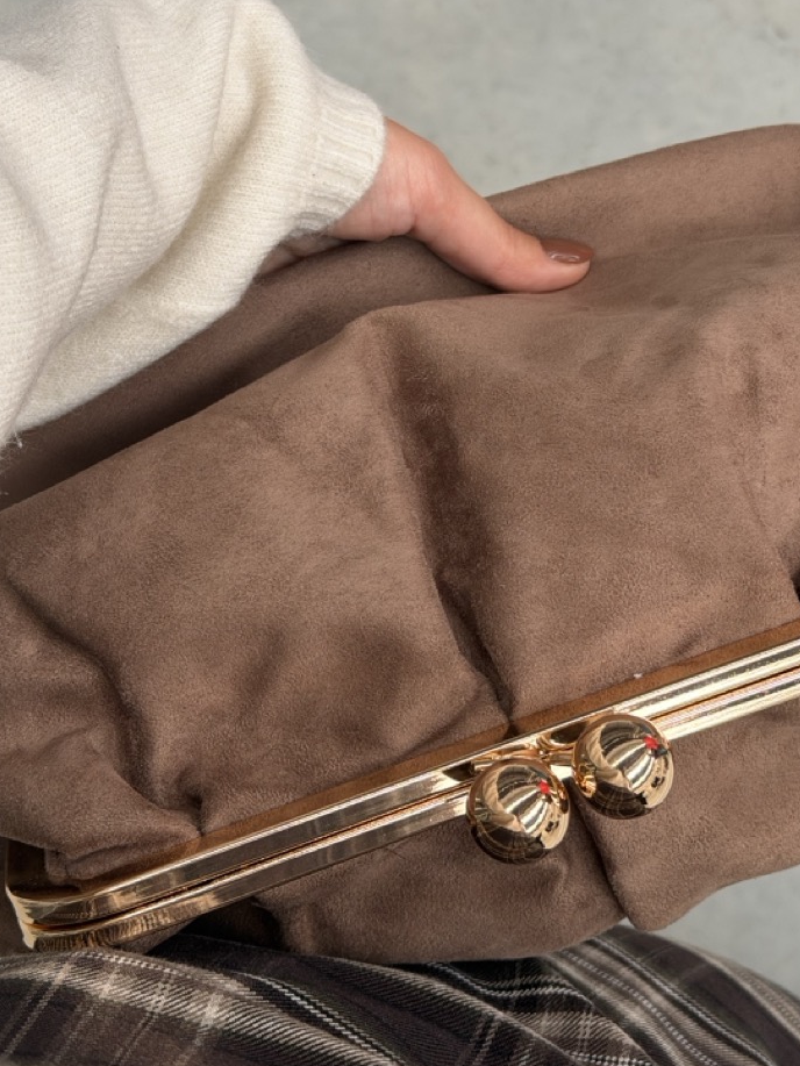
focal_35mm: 67
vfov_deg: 28.9
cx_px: 476
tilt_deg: -72.4
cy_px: 405
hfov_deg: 21.9
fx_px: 2064
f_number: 1.78
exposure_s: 1/121
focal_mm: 6.76
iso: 80
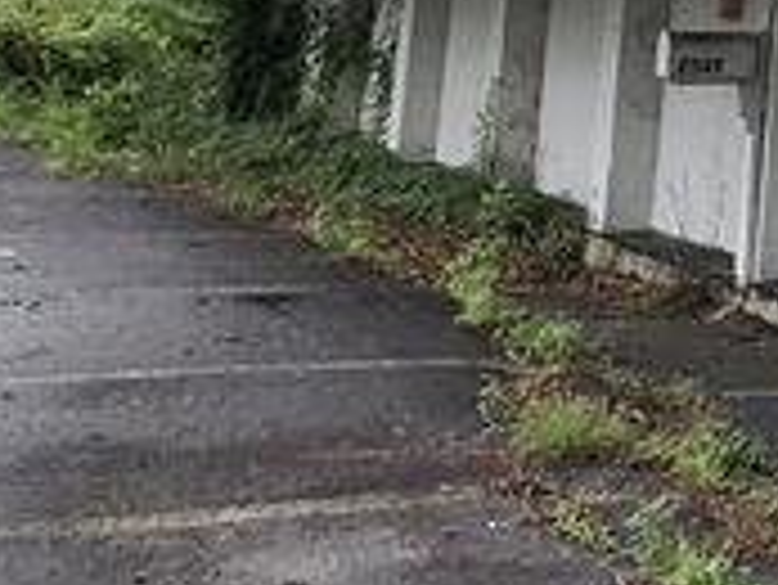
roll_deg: -2.8
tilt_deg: +11.9
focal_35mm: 125
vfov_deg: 10.9
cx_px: 1567
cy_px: -531
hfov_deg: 13.5
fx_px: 2811
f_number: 1.8
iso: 20
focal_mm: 3.99
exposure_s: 1/592
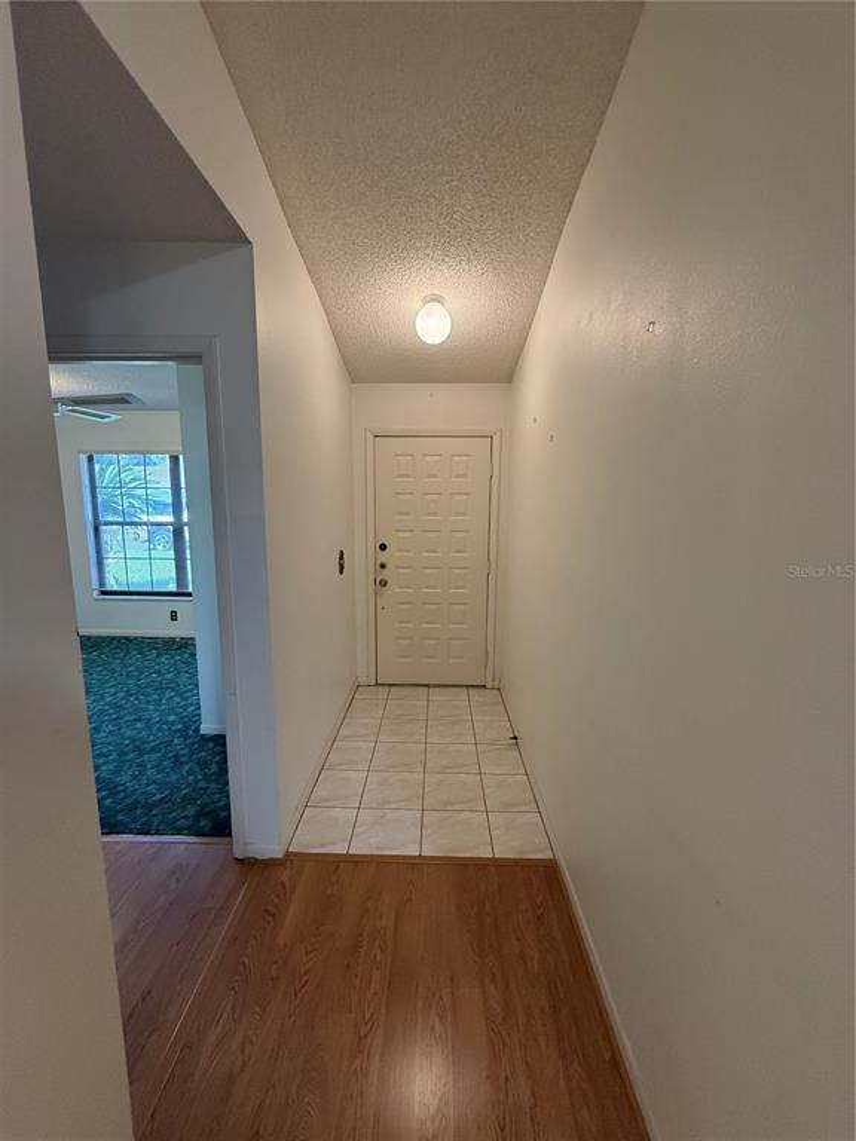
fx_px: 462
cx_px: 428
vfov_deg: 102.1
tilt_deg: -6.4
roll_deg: -1.6
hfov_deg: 85.7
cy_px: 570
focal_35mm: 14
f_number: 2.2
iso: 500
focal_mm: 2.22
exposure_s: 1/120
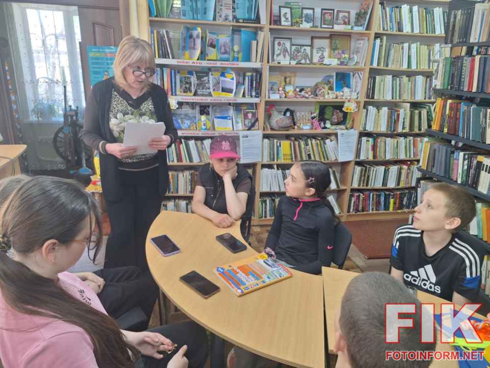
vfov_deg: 58.9
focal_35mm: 23
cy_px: 184
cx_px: 245
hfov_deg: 73.9
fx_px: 326
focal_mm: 5.54
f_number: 1.8
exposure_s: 1/60
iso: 50
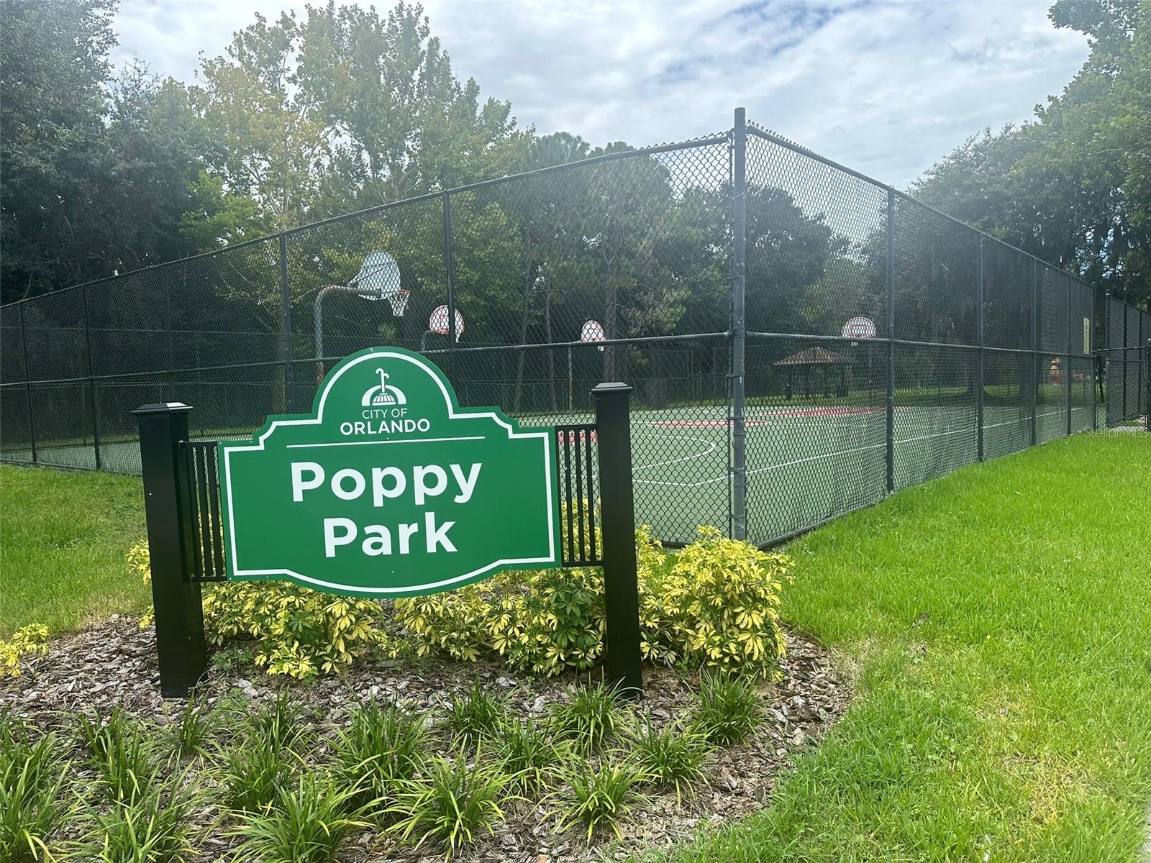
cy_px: 432
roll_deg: +1.4
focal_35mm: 24
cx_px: 576
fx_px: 798
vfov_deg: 56.8
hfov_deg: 71.6
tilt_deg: -0.8
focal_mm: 6.86
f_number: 1.78
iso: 80
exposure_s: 1/2028
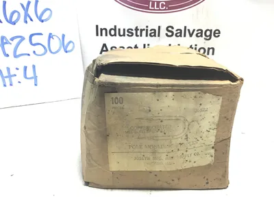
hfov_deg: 58.4
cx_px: 137
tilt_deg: -17.6
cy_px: 102
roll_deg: -1.8
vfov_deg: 45.4
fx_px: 245
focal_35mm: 31
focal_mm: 3.3
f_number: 2.4
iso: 32
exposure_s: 1/40
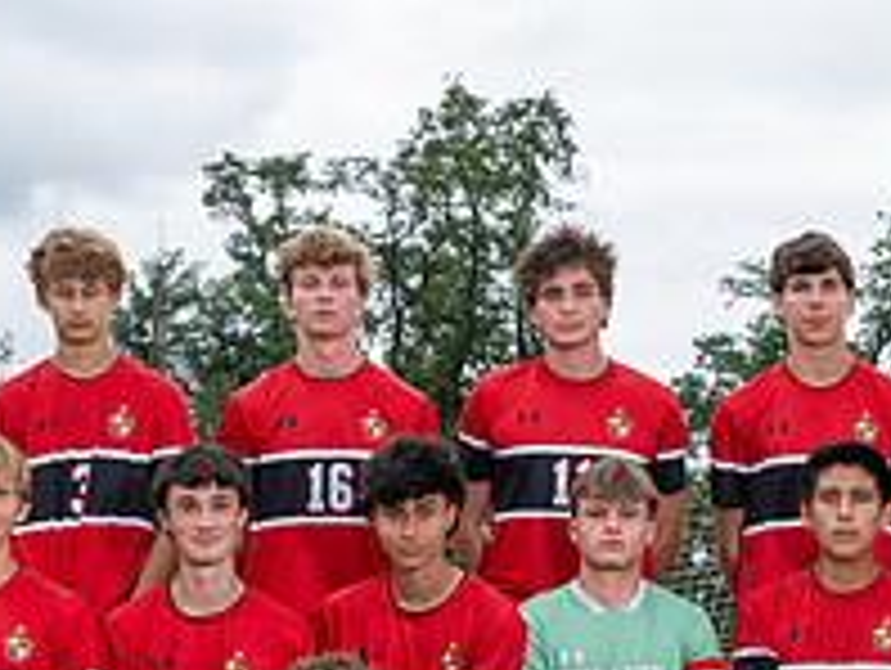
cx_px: 686
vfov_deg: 10.8
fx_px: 3531
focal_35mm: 137
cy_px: 652
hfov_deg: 14.3
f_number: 7.1
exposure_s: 1/250
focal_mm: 34
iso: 250
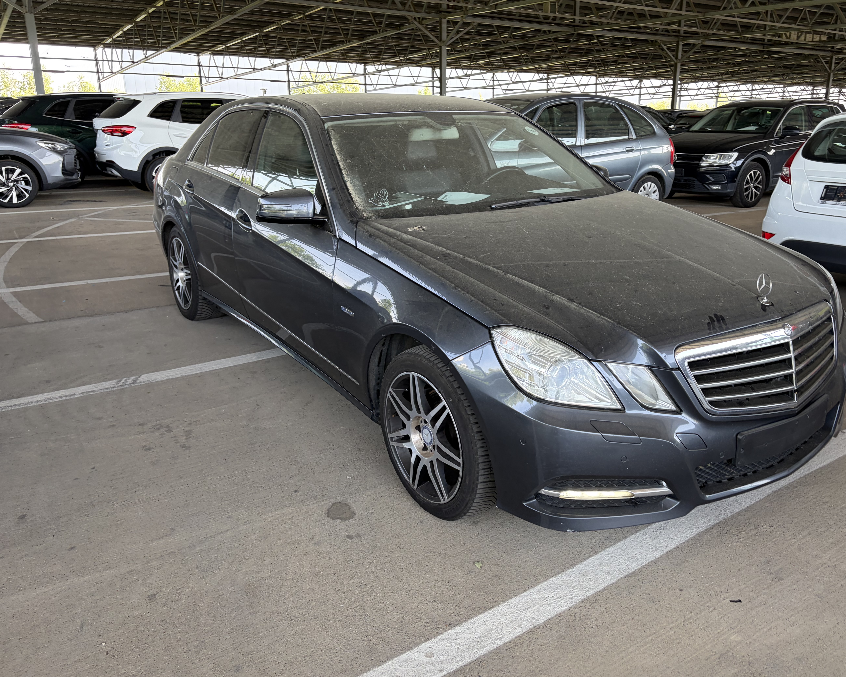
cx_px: 460
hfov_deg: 62.1
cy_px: 339
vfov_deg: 51.5
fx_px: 701
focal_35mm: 28
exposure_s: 1/121
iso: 50
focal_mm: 5.96
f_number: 1.6
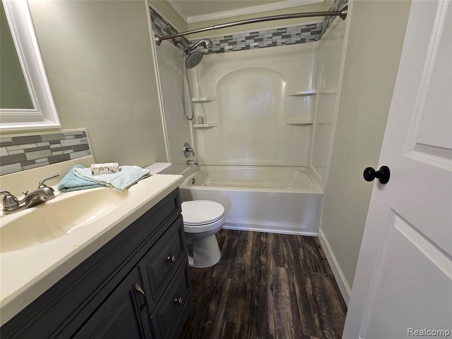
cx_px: 226
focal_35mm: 13
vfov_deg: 89.9
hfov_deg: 106.2
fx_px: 170
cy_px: 170
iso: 125
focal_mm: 2.2
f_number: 2.2
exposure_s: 1/60
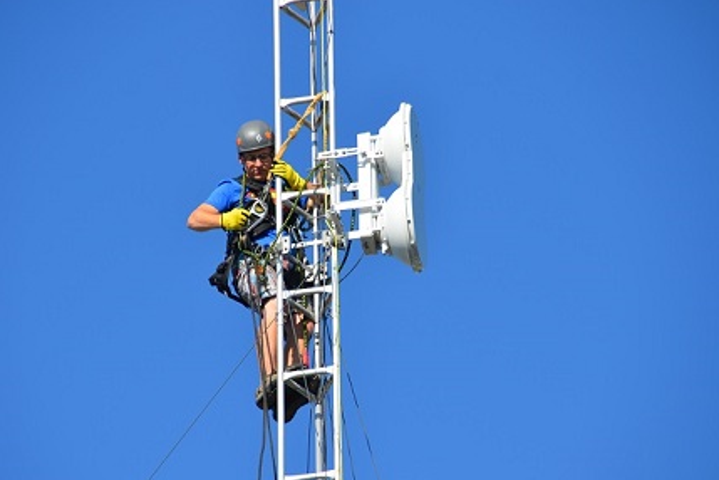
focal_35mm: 349
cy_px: 261
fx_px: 6970
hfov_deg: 5.9
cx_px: 334
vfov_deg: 3.9
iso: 200
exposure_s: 1/640
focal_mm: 200
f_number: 6.3
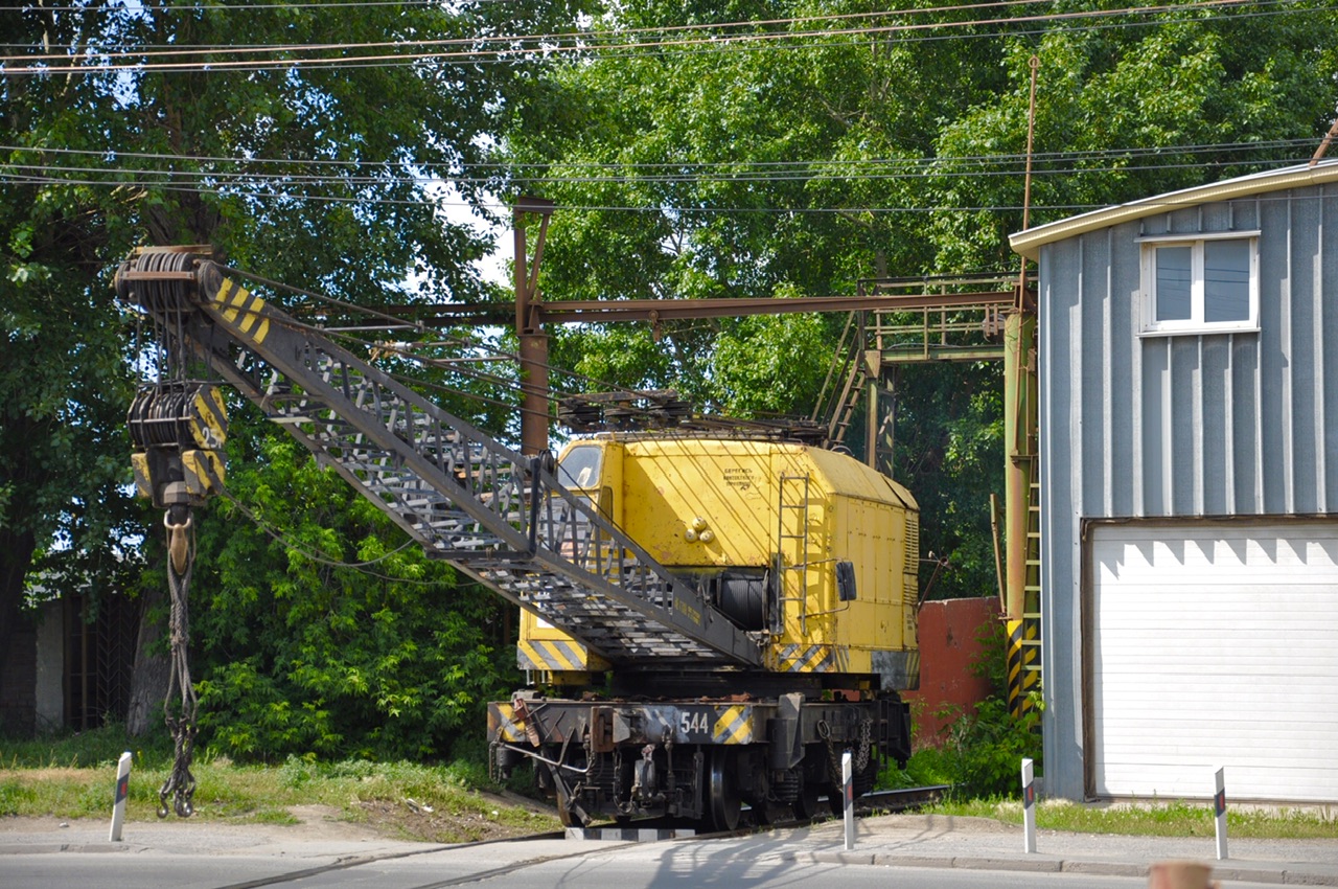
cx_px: 669
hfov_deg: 19.5
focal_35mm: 105
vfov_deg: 13.0
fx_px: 3898
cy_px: 444
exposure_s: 1/1000
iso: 400
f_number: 5.3
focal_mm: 70
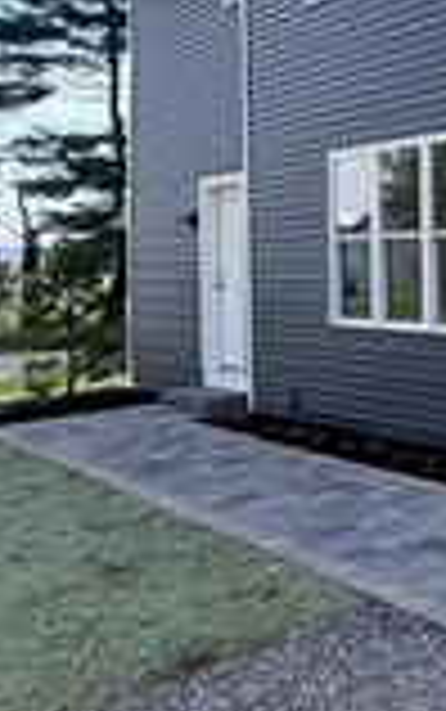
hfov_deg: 20.8
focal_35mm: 47
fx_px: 912
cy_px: 187
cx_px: 761
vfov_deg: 41.5
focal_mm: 2.22
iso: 40
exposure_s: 1/502
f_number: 2.2
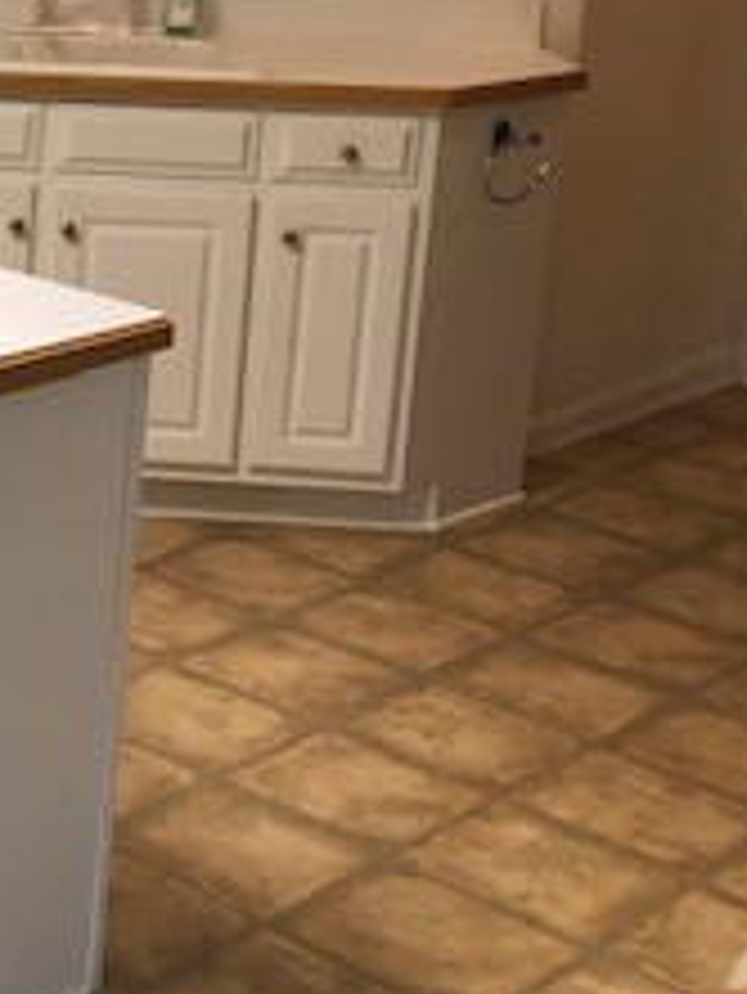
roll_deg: -1.3
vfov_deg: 23.7
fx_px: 2328
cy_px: 193
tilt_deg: -12.7
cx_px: -446
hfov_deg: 16.3
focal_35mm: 81
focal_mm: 3.99
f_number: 1.8
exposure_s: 1/30
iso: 40
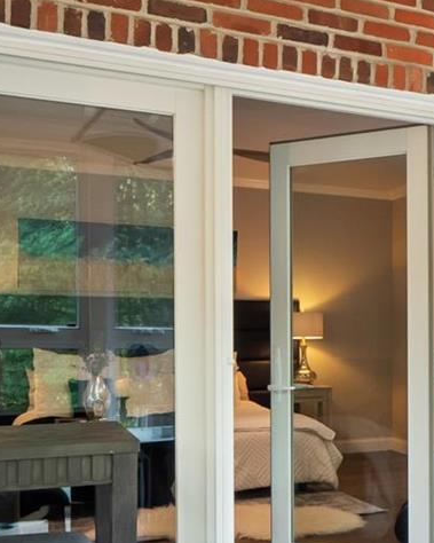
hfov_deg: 23.9
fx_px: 915
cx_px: 543
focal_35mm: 57
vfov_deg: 32.7
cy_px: 363
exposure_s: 1/5
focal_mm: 9
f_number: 10
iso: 400
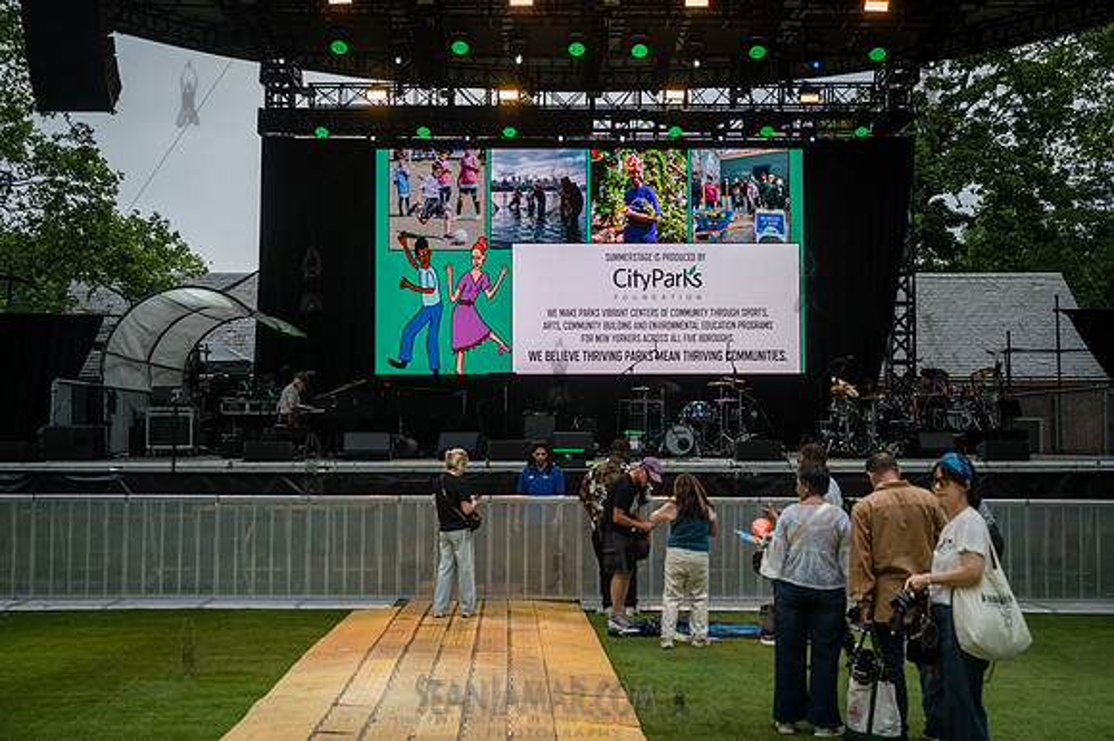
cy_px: 370
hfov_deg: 44.5
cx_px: 557
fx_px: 1361
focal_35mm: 44
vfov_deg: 30.5
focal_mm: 44
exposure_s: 1/1600
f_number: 4
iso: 500
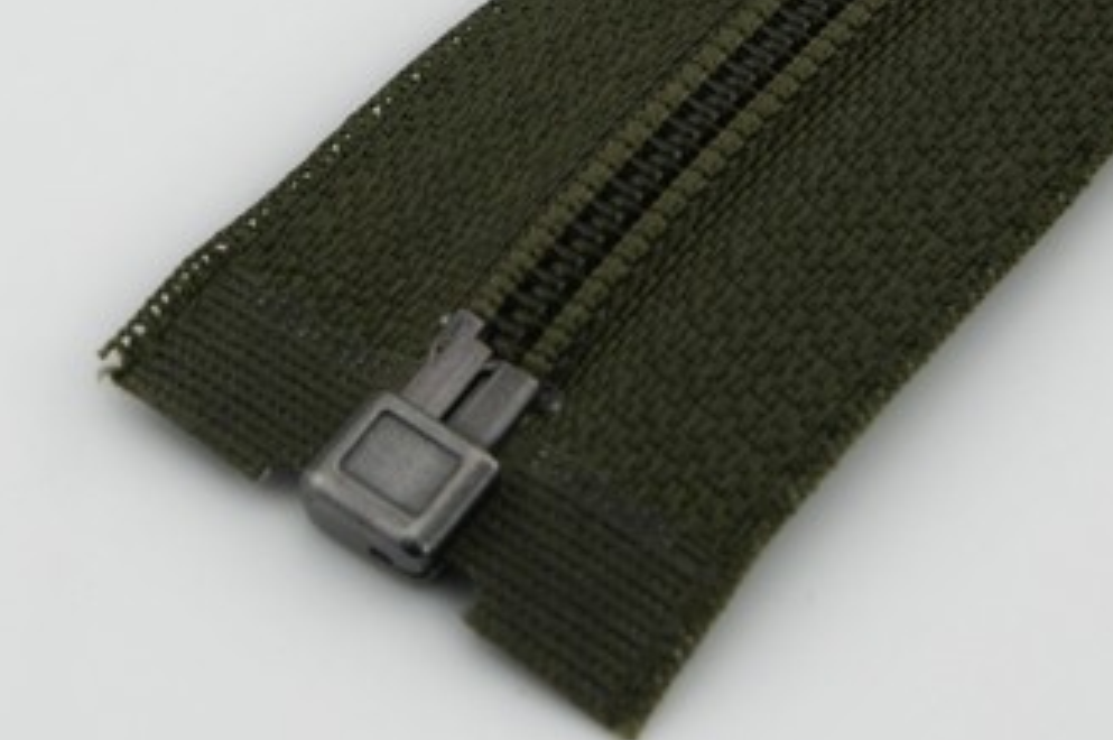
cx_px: 77
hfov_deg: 12.2
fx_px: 5169
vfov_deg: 8.1
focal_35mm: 167
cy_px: -242
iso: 200
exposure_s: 1/320
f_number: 8
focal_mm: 41
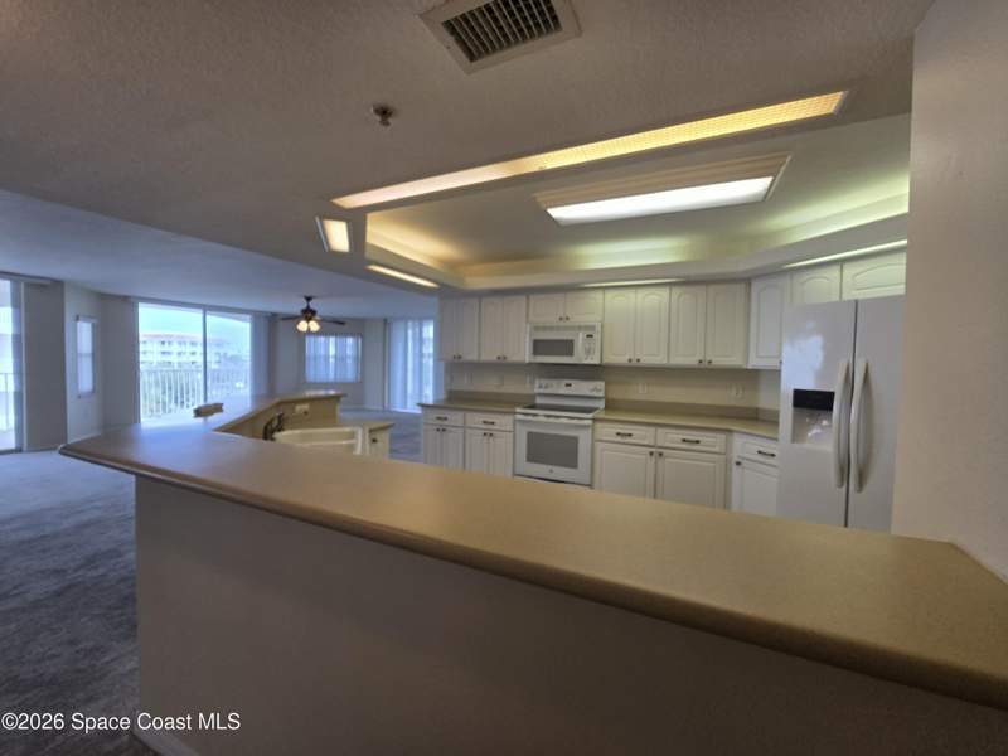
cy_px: 378
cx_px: 504
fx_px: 379
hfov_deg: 106.2
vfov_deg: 89.9
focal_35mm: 13
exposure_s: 1/60
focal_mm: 1.7
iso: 40
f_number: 2.2
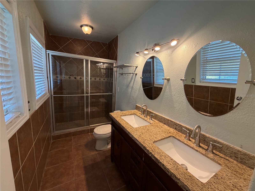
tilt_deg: -10.7
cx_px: 128
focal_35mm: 14
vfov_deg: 85.7
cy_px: 96
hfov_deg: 102.1
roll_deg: -3.2
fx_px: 103
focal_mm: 2.22
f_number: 2.2
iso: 320
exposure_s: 1/120
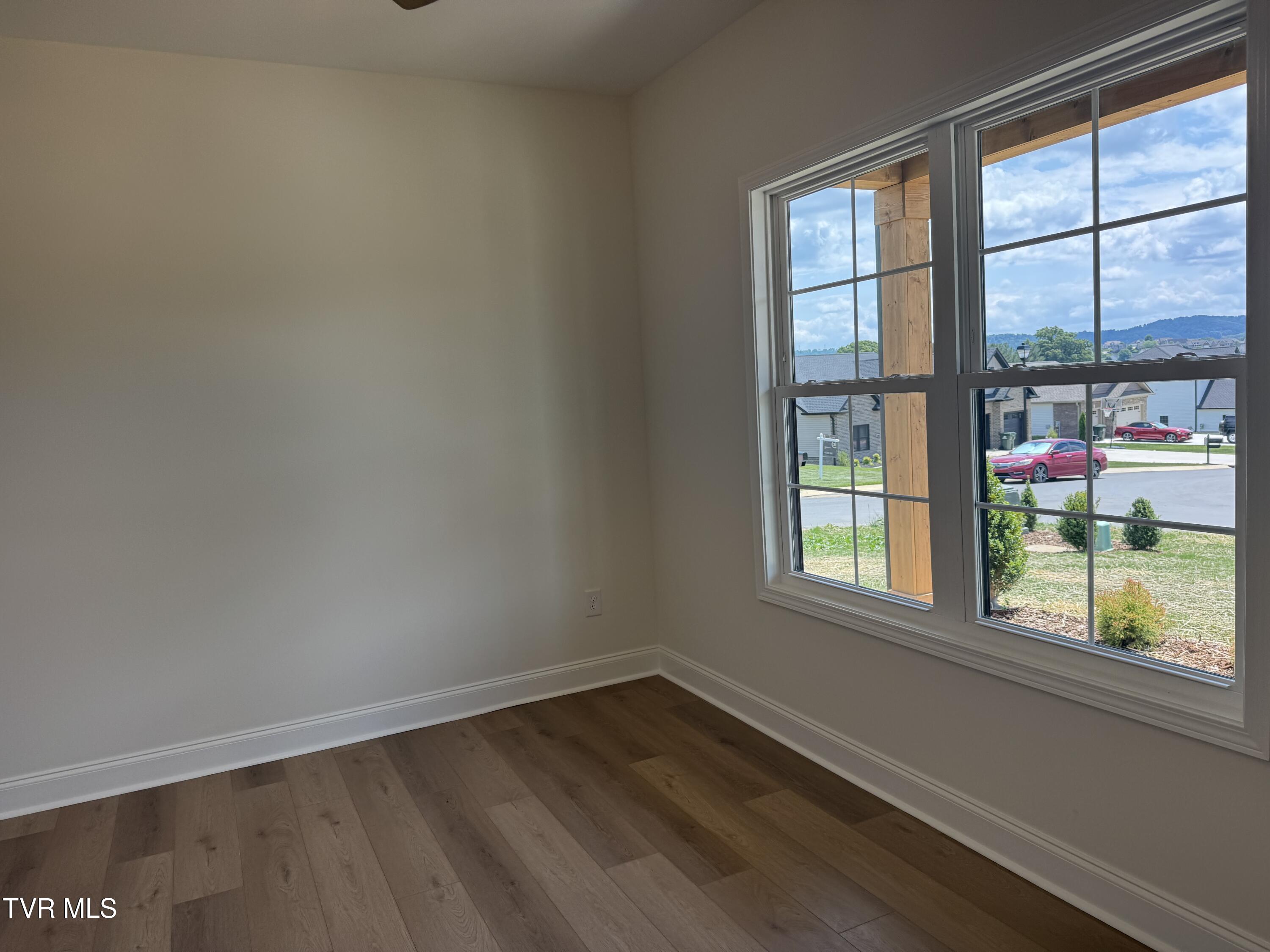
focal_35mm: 24
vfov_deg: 56.8
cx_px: 635
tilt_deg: -4.9
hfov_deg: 71.6
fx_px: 881
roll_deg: +3.2
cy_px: 476
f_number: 1.78
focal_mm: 6.76
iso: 80
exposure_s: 1/639
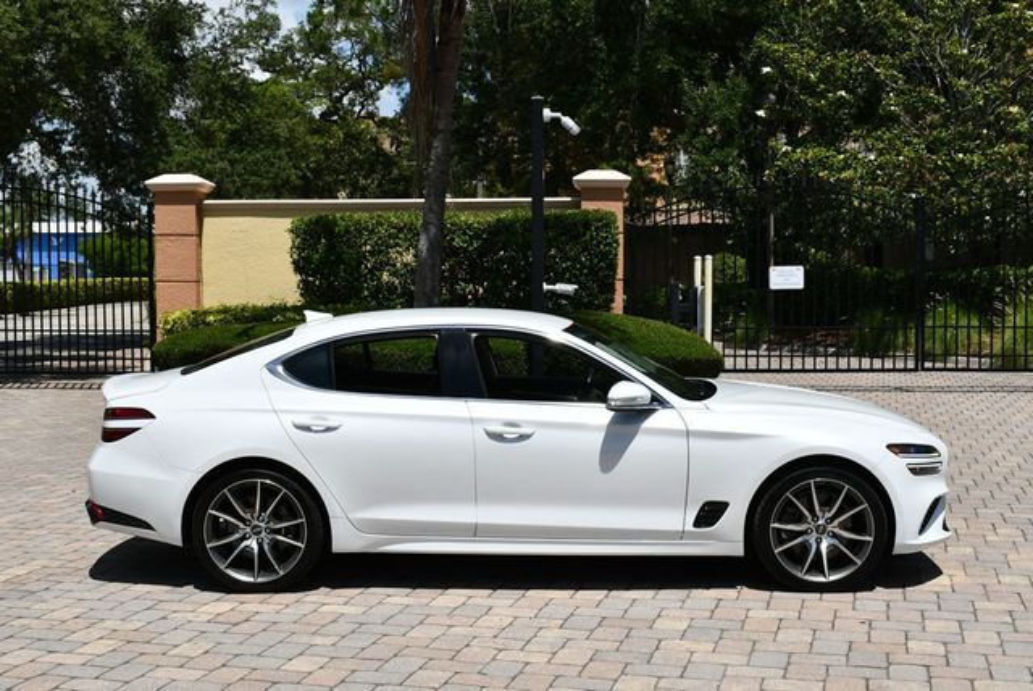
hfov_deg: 41.1
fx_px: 1379
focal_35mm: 48
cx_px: 516
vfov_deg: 28.1
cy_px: 346
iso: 100
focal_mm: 24
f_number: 9
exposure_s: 1/320
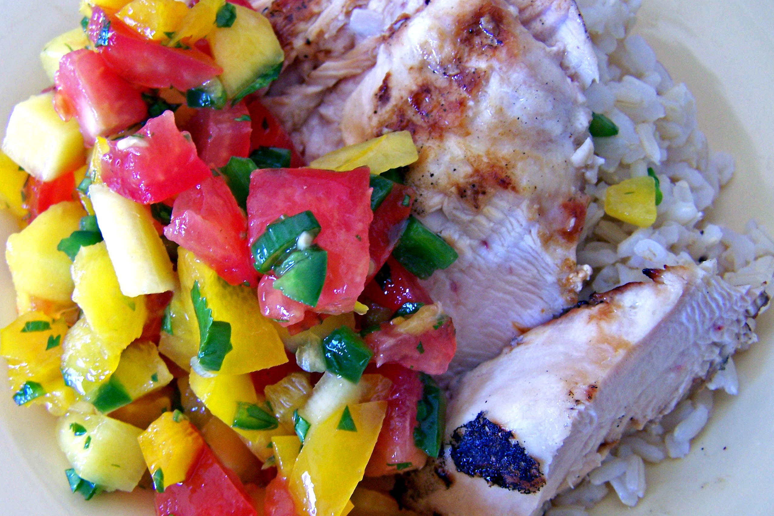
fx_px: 860
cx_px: 391
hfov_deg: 48.5
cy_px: 281
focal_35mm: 40
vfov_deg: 33.4
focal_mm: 6.3
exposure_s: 1/20
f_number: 2.8
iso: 140
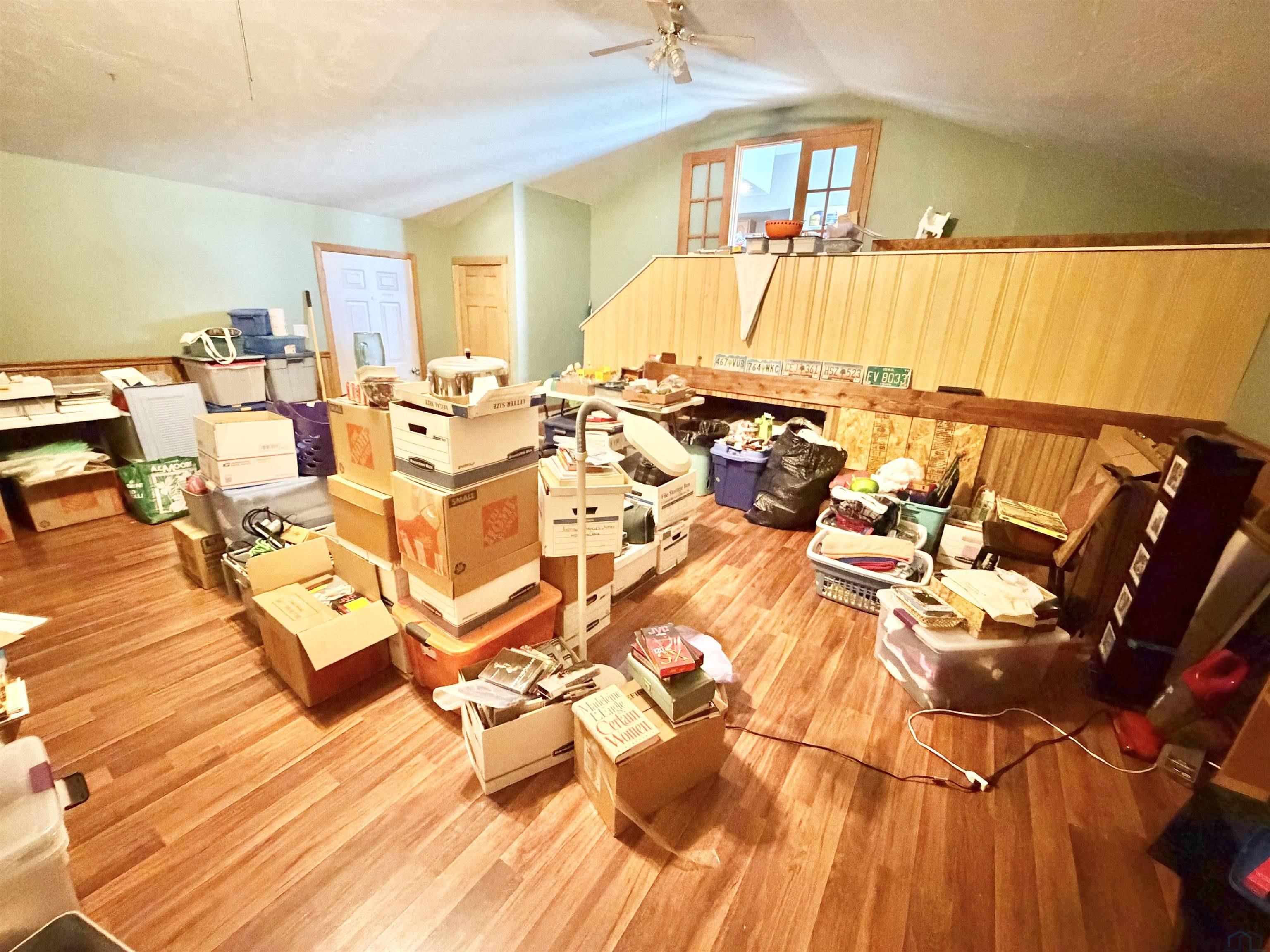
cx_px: 635
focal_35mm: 14
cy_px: 476
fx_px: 514
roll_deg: -2.2
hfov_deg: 102.1
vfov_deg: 85.7
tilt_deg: -19.0
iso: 1600
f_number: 2.2
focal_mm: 2.22
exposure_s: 1/40
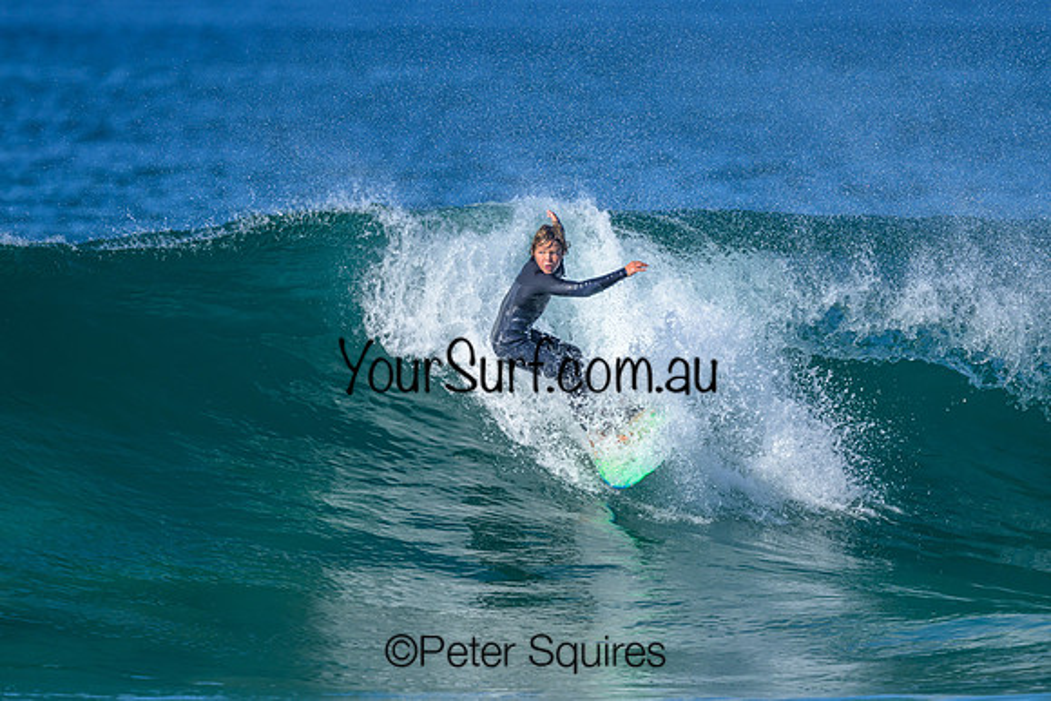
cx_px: 555
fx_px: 24674
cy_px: 331
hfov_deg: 2.4
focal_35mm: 845
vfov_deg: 1.6
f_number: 6.3
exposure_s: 1/2000
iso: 400
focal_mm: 800
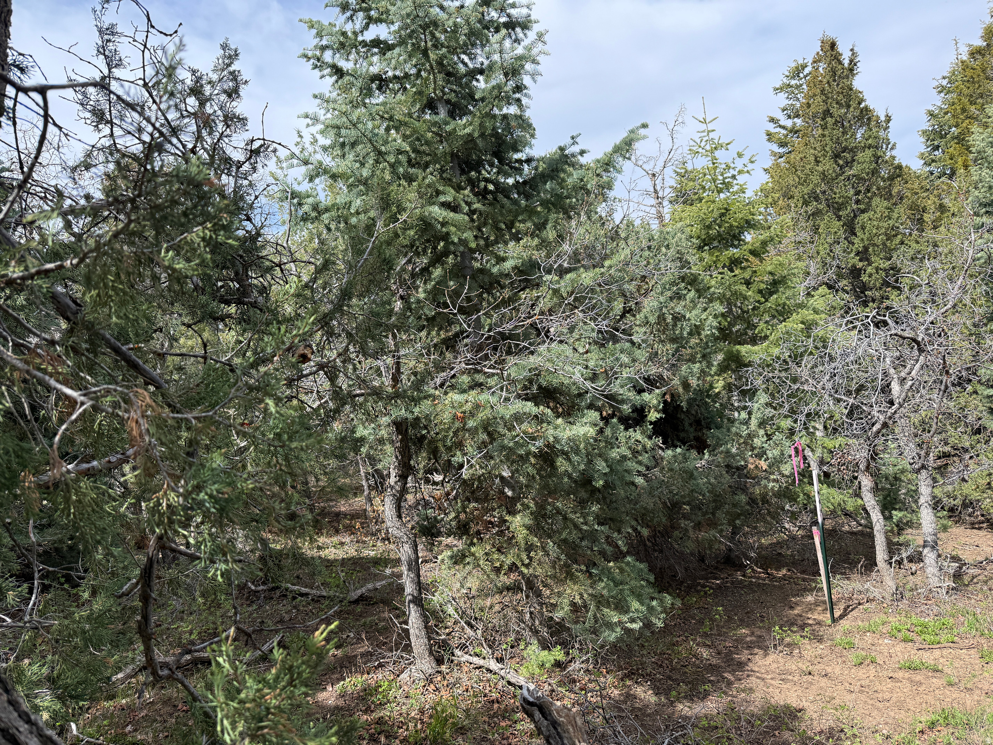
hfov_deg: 71.6
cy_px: 372
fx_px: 688
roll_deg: +10.4
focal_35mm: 24
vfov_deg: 56.8
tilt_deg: -4.7
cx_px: 496
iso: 100
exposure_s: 1/2611
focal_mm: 6.76
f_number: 1.78
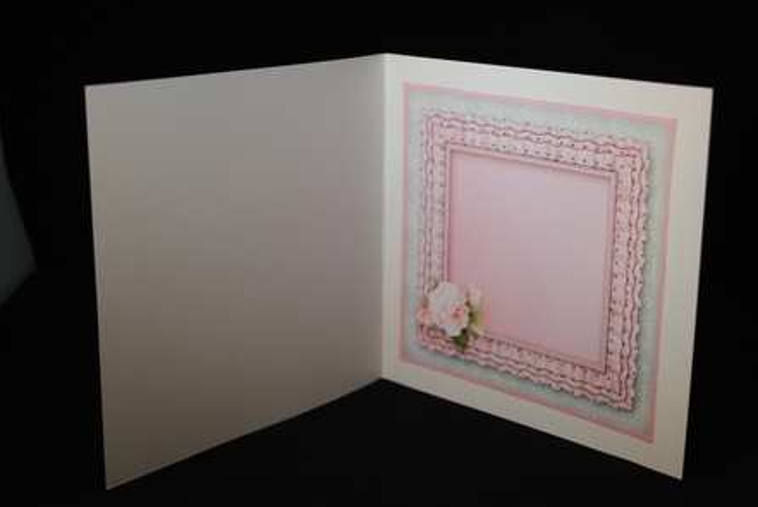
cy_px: 254
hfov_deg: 38.2
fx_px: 1096
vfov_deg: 26.1
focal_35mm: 52
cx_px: 383
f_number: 5
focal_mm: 34
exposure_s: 1/40
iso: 200
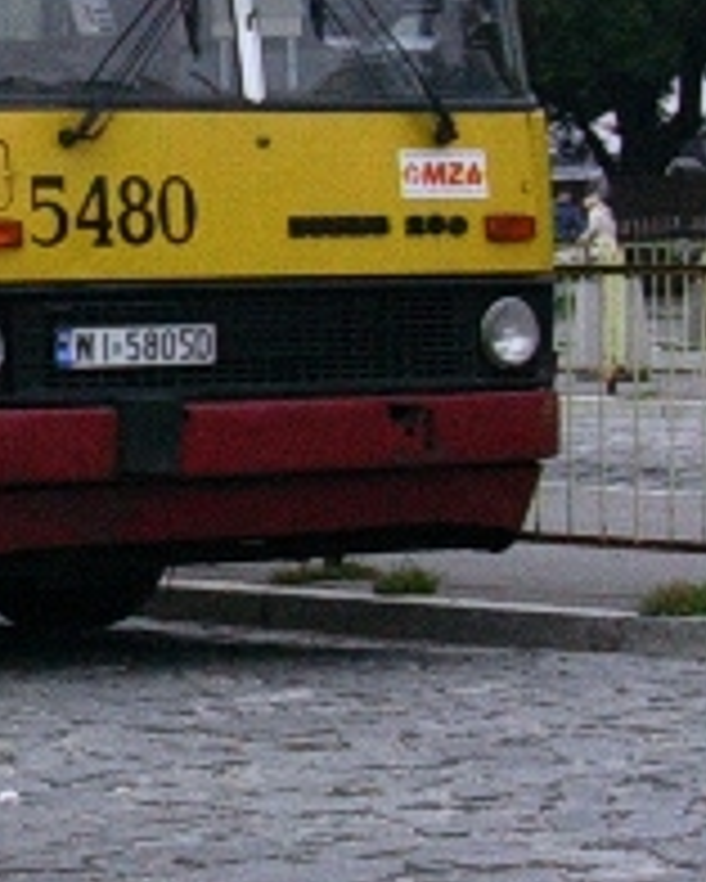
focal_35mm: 179
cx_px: -468
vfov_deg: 10.7
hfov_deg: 8.4
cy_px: 184
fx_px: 4672
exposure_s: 1/249
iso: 70
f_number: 2.9
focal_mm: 6.7
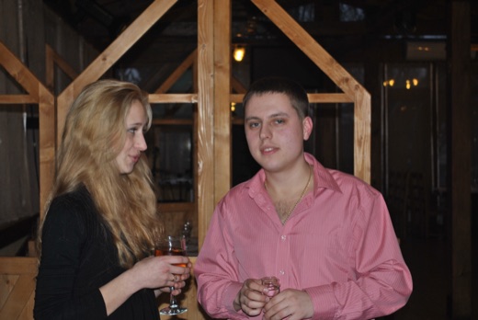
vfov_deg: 20.7
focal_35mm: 66
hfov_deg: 30.5
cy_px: 160
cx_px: 239
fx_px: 877
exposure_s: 1/60
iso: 200
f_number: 5.3
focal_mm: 44
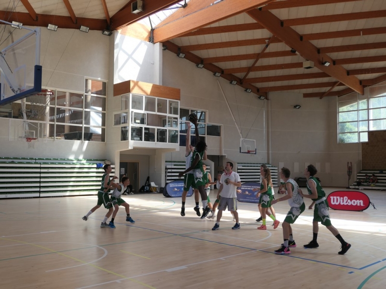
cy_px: 144
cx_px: 193
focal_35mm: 35
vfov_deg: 40.7
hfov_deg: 52.6
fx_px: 390
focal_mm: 11.7
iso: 125
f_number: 2.8
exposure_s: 1/200
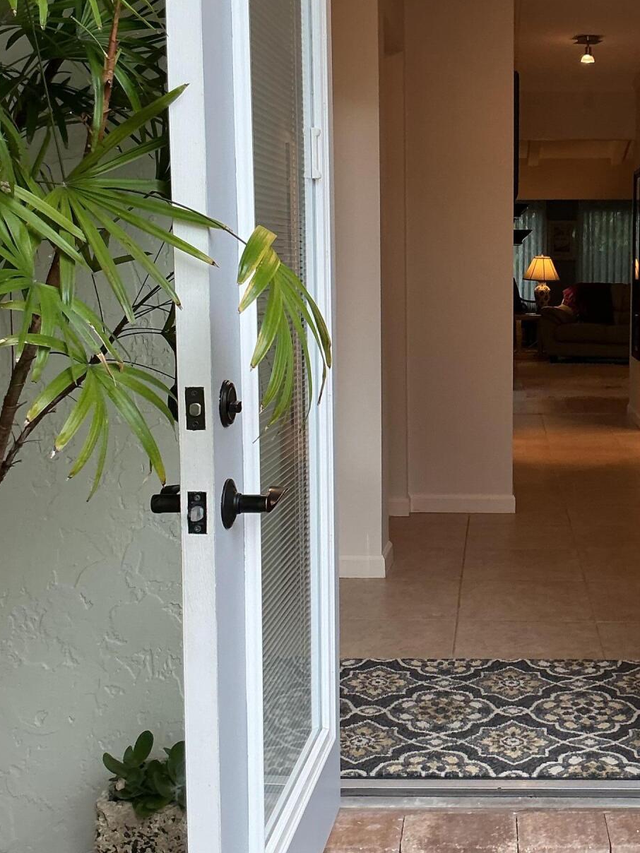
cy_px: 374
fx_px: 1183
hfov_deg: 29.7
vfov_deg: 39.6
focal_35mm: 48
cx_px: 492
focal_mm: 3
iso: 50
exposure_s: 1/120
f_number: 1.8
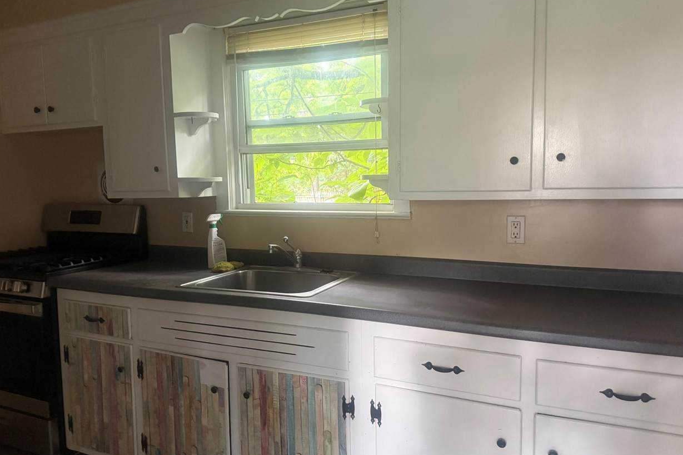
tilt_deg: -4.8
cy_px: 223
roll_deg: +1.2
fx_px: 493
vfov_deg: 49.5
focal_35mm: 26
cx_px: 338
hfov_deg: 69.4
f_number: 1.78
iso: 800
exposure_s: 1/60
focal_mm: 6.76
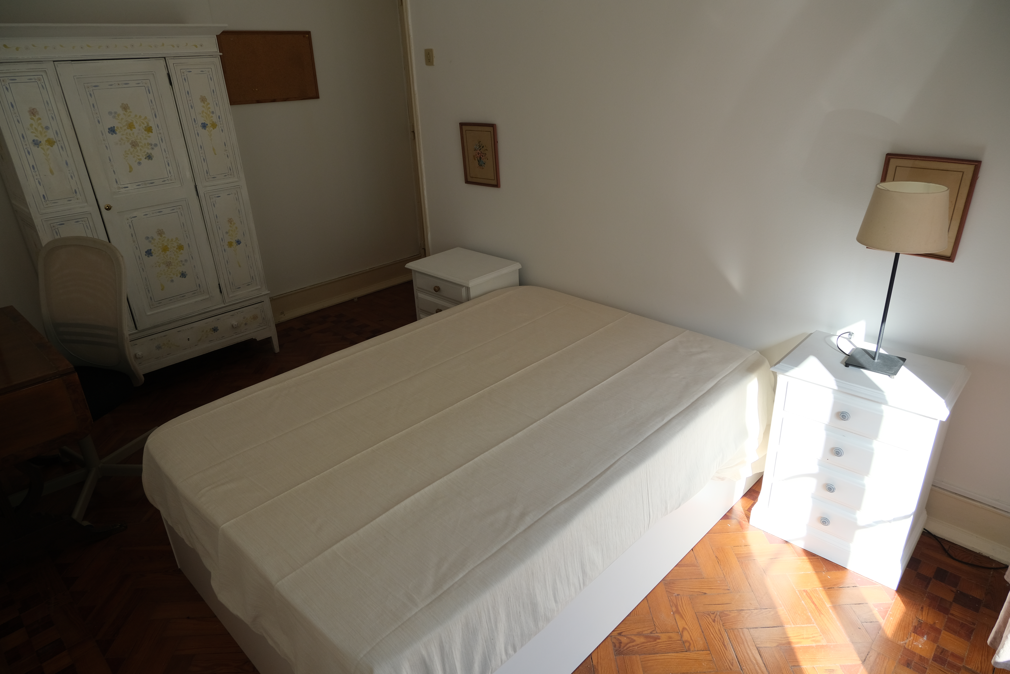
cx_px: 505
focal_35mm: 23
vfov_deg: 55.1
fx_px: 645
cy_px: 337
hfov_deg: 76.1
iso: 320
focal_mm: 15
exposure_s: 1/180
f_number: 4.5
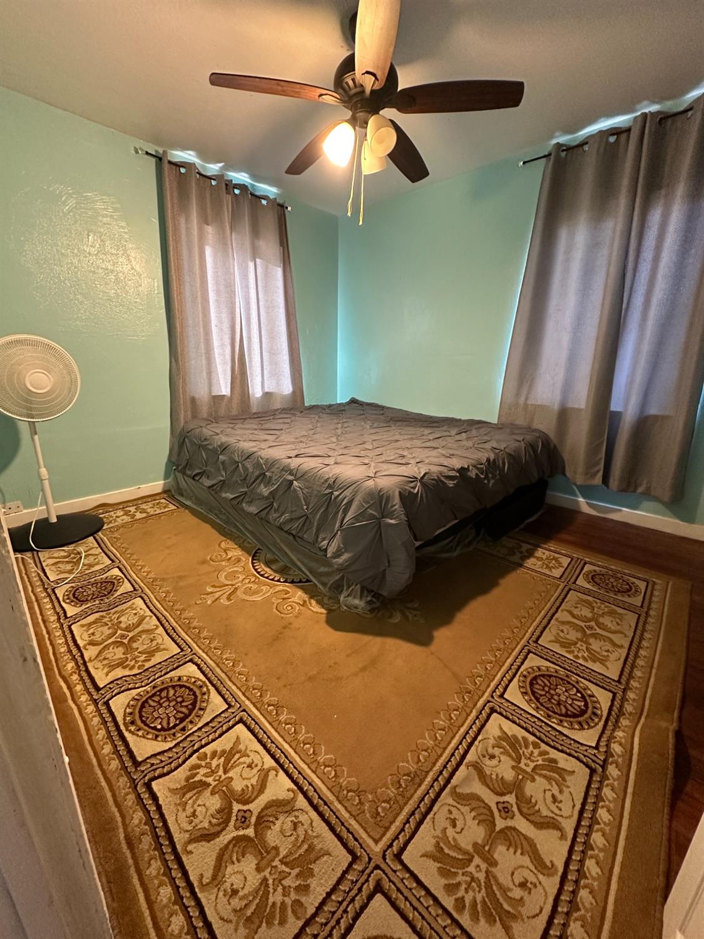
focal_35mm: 14
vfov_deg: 102.1
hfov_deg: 85.7
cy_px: 470
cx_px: 352
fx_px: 380
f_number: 2.2
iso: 500
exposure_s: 1/60
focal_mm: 2.22
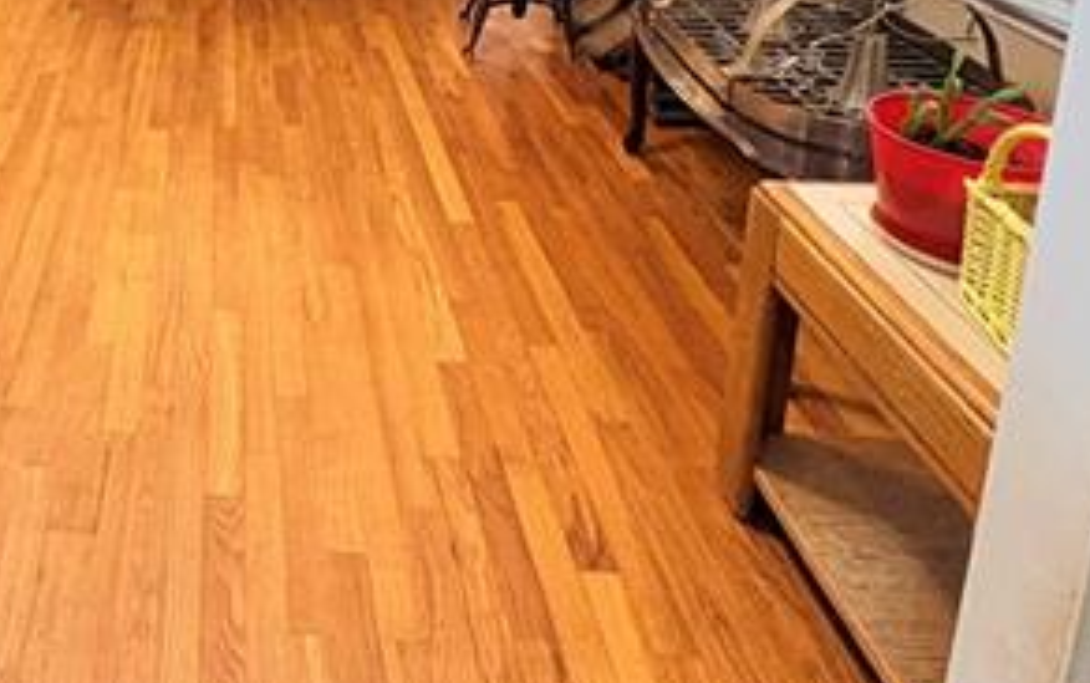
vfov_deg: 29.2
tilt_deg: -13.3
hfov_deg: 46.0
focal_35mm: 39
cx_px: 127
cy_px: -97
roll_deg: +0.7
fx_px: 1159
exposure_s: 1/60
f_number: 2.2
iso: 320
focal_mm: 2.22
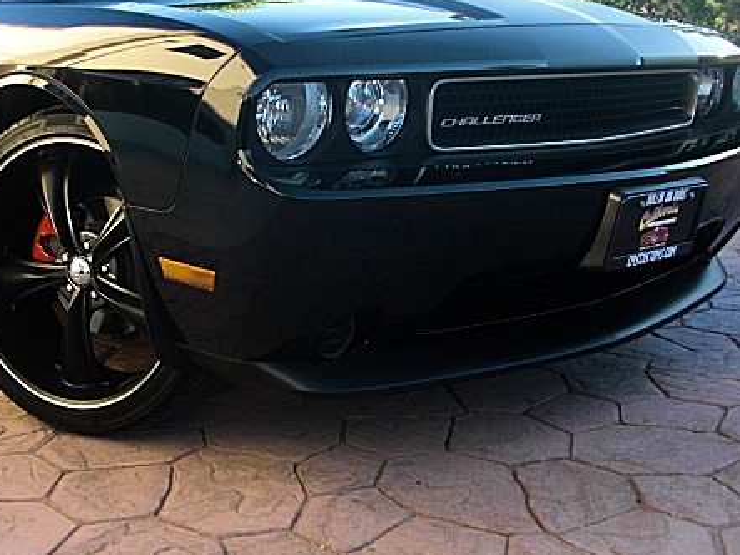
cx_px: 269
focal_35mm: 52
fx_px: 1111
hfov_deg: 36.6
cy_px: 219
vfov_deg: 28.0
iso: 50
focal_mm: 6.3
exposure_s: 1/100
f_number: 2.8
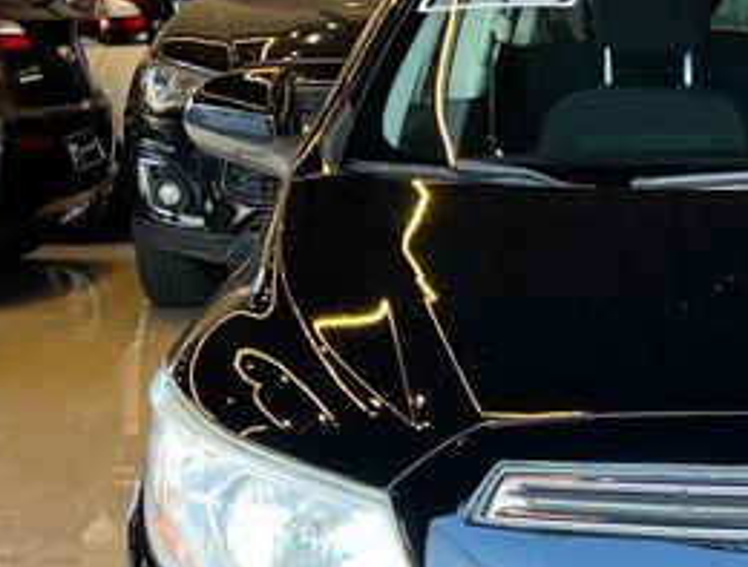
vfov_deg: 15.7
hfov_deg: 19.6
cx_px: 836
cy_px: 227
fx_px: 2060
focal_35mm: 95
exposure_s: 1/120
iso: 50
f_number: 1.5
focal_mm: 5.7
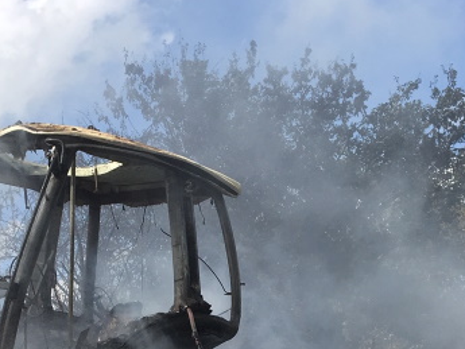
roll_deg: +7.4
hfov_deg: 23.3
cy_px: 435
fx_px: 1129
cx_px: 232
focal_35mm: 84
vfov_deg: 16.7
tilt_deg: +2.2
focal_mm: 4.15
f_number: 2.2
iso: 25
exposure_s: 1/1425
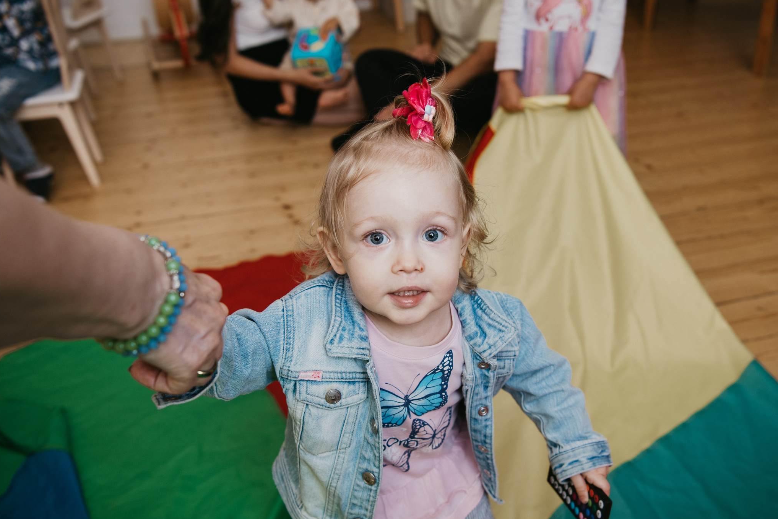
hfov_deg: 49.5
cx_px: 423
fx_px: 843
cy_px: 250
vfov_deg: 34.2
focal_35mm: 39
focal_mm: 31
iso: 125
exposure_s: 1/160
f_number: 3.5
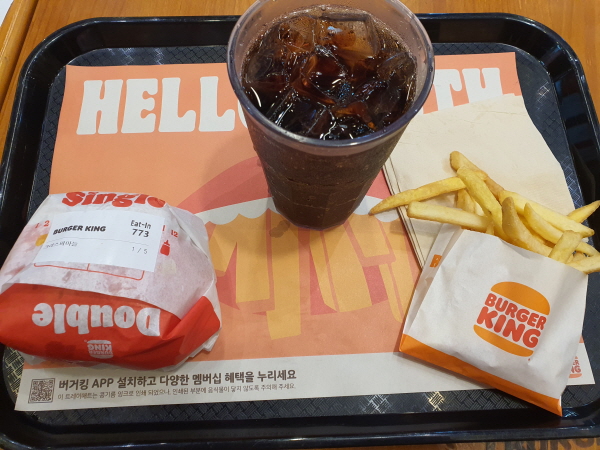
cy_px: 225
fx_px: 451
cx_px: 300
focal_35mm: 26
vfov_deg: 53.1
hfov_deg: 67.3
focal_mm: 4.3
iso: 160
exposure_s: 1/60
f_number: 2.4
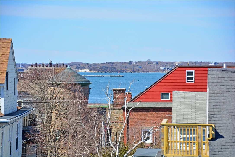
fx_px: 1028
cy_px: 78
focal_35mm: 158
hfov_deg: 13.0
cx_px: 118
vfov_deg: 8.7
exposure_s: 1/400
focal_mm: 105
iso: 100
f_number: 5.6
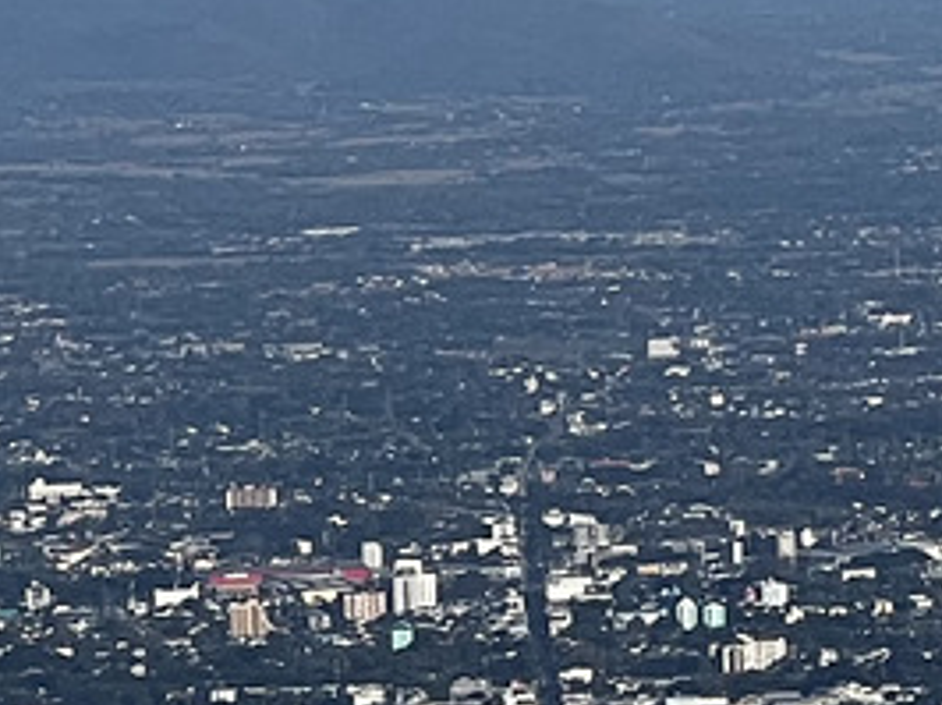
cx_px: 2001
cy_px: 524
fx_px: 12615
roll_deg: +1.7
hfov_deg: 4.2
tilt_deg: -3.4
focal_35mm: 464
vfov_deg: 3.2
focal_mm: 9
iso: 32
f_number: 2.8
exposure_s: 1/815
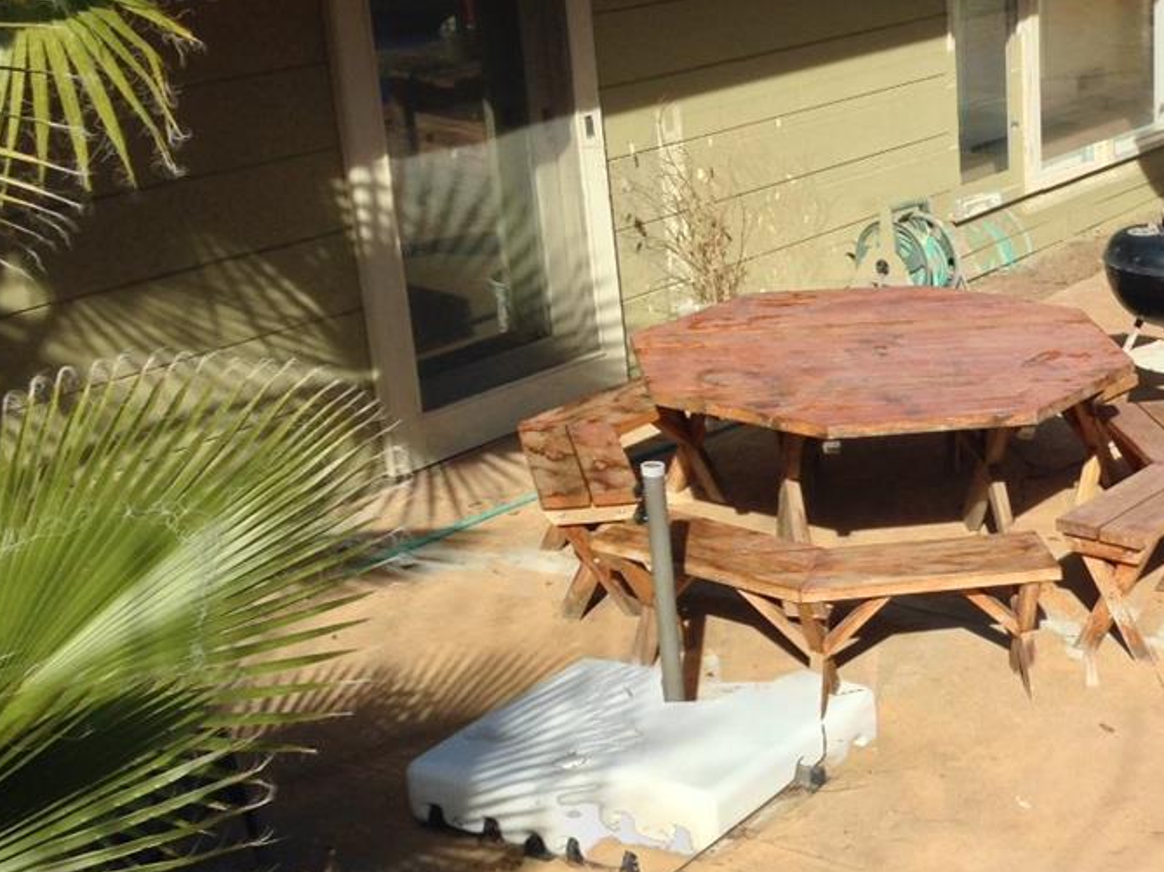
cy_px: 491
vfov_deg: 19.9
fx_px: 2487
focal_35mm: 74
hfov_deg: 25.2
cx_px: 1147
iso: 50
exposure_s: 1/1427
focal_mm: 4.12
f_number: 2.4
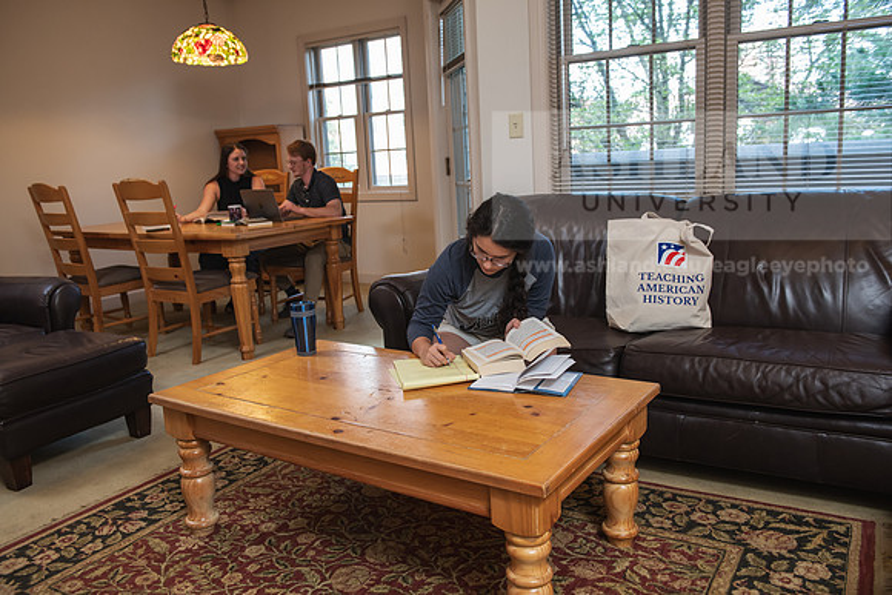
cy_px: 298
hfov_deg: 60.3
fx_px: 768
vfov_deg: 42.3
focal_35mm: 31
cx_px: 446
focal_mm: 31
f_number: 4.5
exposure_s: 1/80
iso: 1000
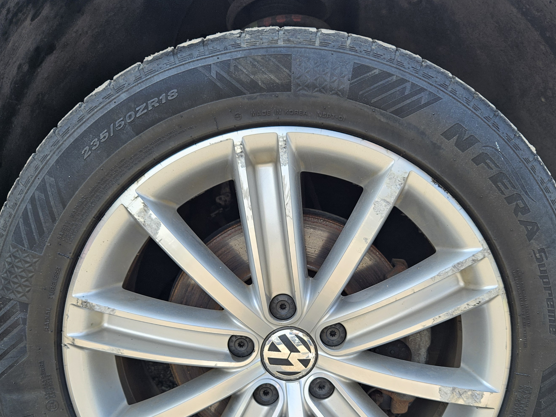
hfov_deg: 52.6
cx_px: 301
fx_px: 562
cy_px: 311
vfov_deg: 39.6
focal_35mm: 35
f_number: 1.8
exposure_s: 1/334
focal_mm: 5.4
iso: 25
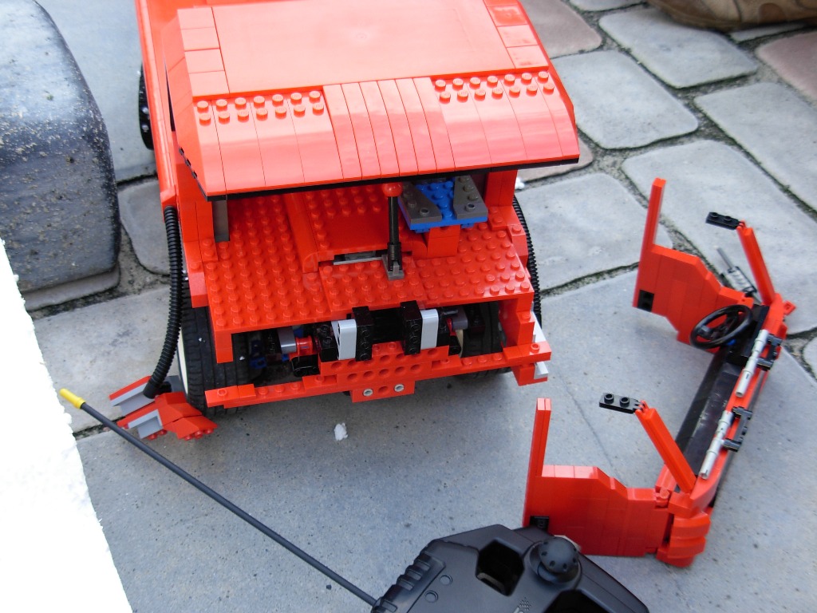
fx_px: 1227
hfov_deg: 36.8
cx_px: 408
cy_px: 306
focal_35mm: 52
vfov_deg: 28.0
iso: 79
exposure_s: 1/121
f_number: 3.2
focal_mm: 8.5
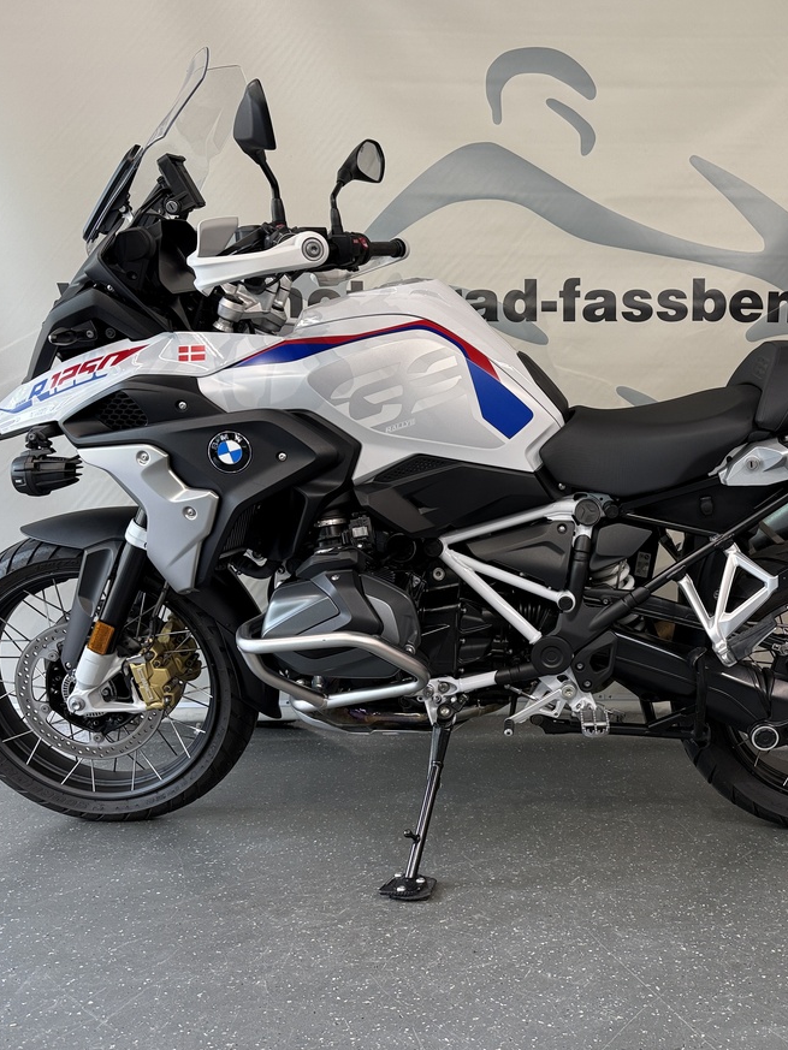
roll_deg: +0.0
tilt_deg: -2.2
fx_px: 1001
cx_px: 514
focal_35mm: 33
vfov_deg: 55.3
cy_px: 522
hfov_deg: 42.5
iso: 125
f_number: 1.78
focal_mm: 6.76
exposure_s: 1/100
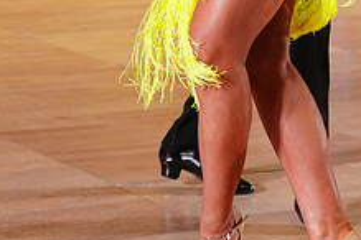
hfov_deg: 10.2
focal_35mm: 201
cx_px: 261
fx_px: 2015
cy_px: -156
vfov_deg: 6.7
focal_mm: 76
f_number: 4
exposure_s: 1/400
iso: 2500
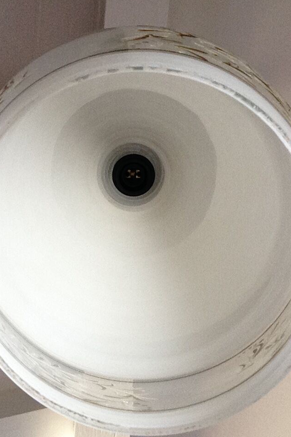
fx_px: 594
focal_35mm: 49
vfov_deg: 40.3
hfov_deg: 27.5
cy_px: 217
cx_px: 115
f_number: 2.4
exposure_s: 1/30
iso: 80
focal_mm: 2.18
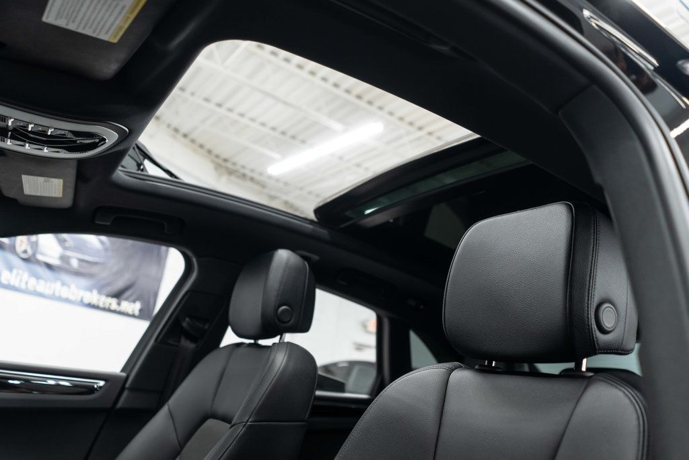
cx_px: 344
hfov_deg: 65.5
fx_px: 536
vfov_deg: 46.4
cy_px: 230
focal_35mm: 28
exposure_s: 1/50
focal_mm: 28
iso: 640
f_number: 3.2
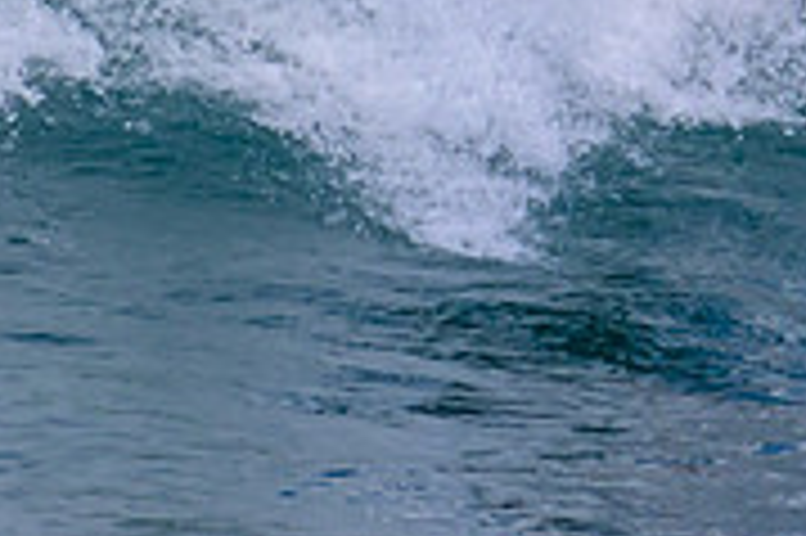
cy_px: -146
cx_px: 788
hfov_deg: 0.8
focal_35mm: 2594
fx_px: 58022
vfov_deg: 0.5
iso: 1250
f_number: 11
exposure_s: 1/2000
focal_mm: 800
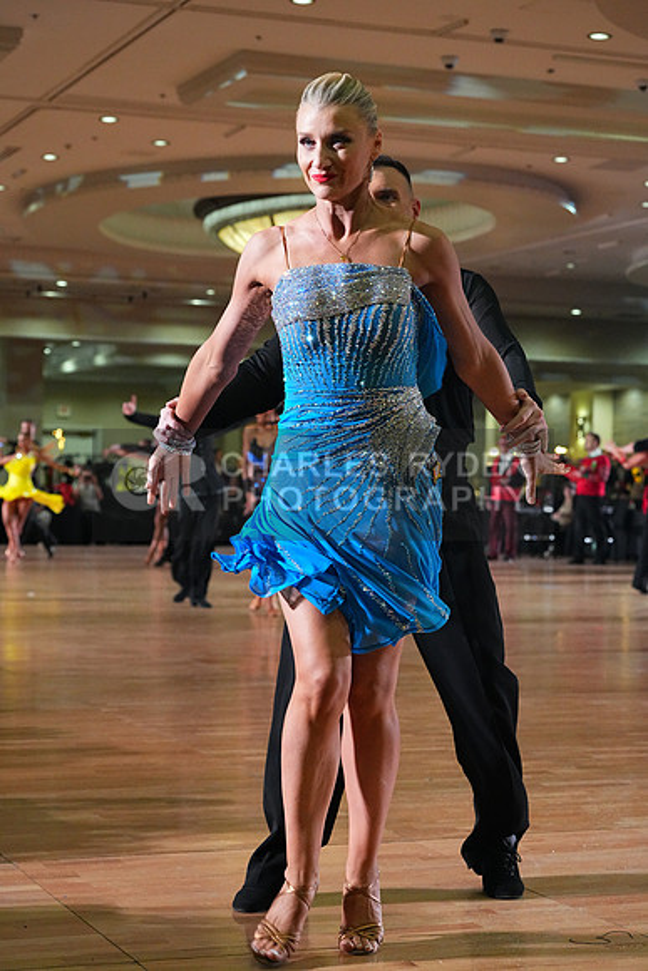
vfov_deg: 28.8
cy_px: 486
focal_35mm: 70
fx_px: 1889
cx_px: 324
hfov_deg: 19.5
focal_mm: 70
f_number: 5.6
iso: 8000
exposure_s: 1/400
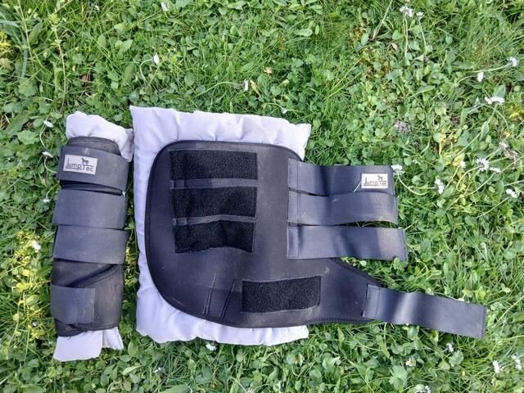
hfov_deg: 67.3
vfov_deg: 53.1
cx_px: 262
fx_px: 394
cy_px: 196
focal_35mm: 26
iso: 40
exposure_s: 1/50
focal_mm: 3.98
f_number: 1.8
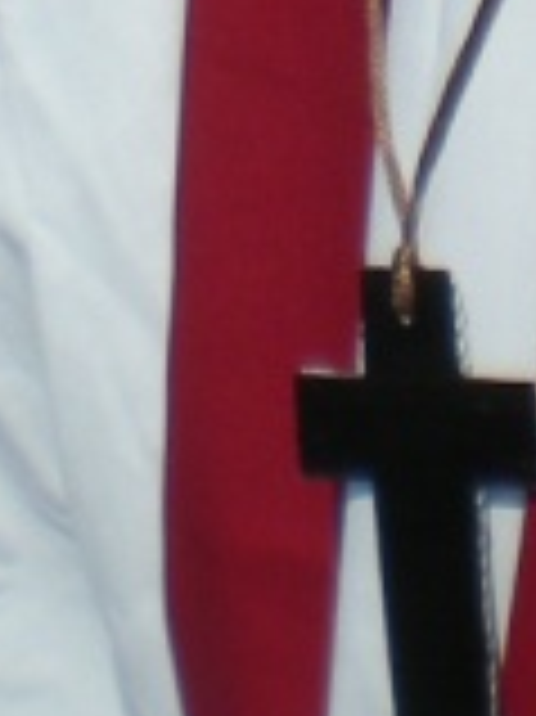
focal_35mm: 245
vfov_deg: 7.5
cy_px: -1085
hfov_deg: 6.1
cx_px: 410
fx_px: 5065
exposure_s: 1/965
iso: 50
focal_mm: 6.3
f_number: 4.6
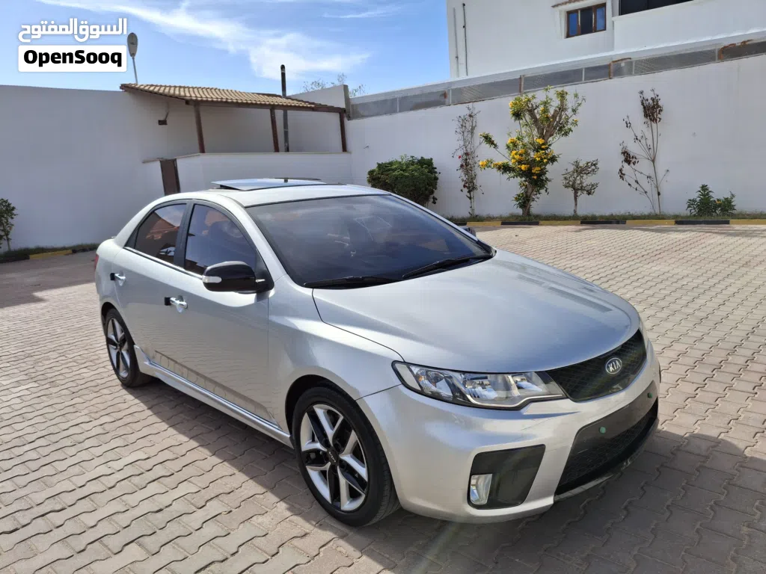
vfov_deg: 54.9
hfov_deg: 69.4
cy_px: 287
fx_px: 553
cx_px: 383
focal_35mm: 25
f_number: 1.8
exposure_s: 1/2146
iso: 32
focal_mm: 4.69
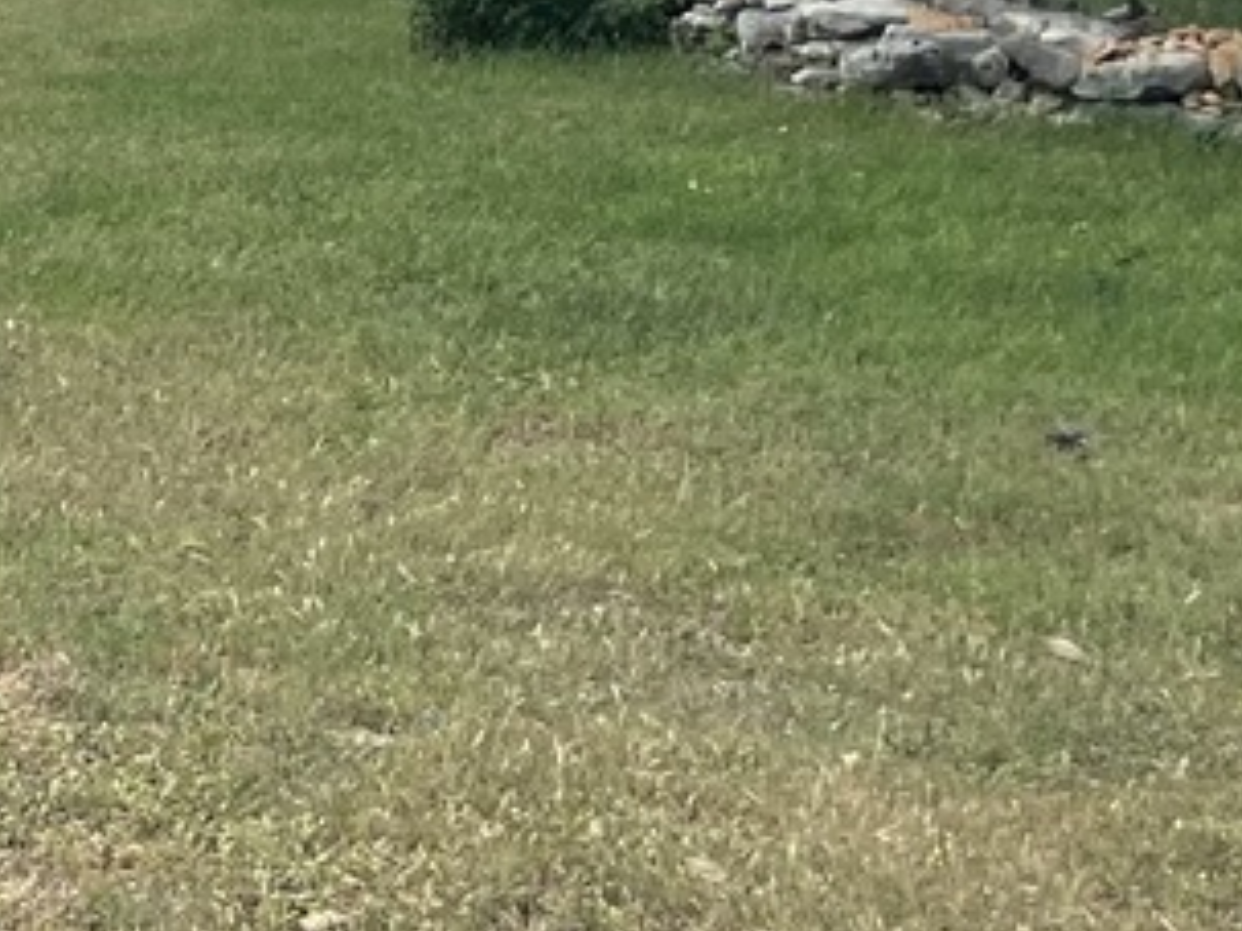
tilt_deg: -2.3
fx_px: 4268
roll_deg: -2.1
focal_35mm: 119
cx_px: -1127
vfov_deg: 12.0
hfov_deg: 14.2
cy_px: -373
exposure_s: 1/945
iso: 32
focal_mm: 5.1
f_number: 1.6
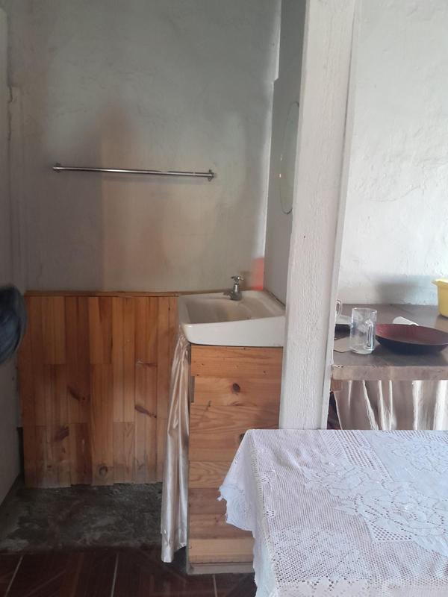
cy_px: 298
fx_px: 449
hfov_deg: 53.1
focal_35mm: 26
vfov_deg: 67.3
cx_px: 224
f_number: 1.8
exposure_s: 1/24
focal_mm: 3.98
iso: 640
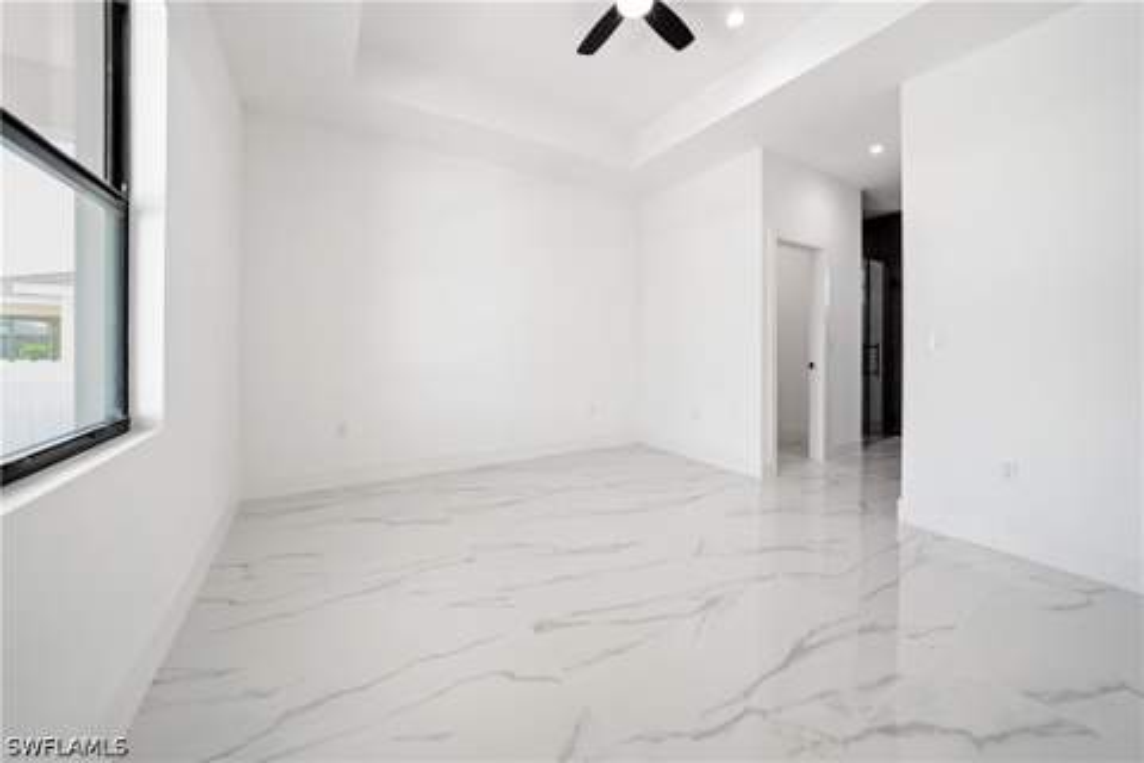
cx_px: 572
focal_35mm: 12
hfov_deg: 112.6
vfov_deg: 90.0
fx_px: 381
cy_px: 382
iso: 200
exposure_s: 1/250
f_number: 4
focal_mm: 12
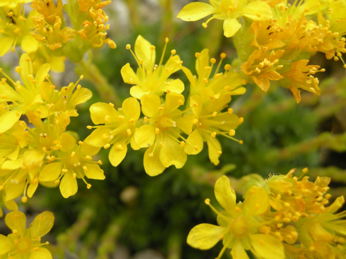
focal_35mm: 35
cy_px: 130
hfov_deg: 52.6
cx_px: 173
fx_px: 350
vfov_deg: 40.7
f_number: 3.4
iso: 64
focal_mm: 7.5
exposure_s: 1/76.6
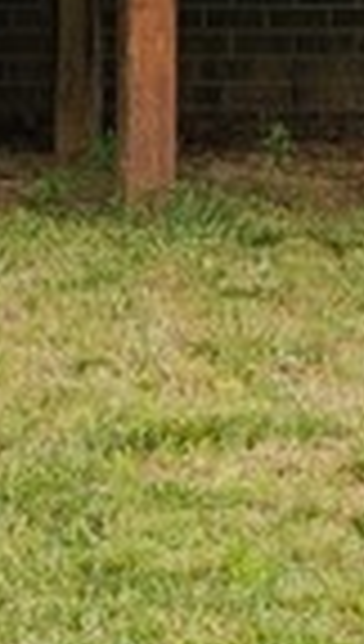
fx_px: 4062
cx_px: -38
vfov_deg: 8.5
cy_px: -685
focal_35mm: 238
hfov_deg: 5.1
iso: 100
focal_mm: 30
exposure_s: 1/15
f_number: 8
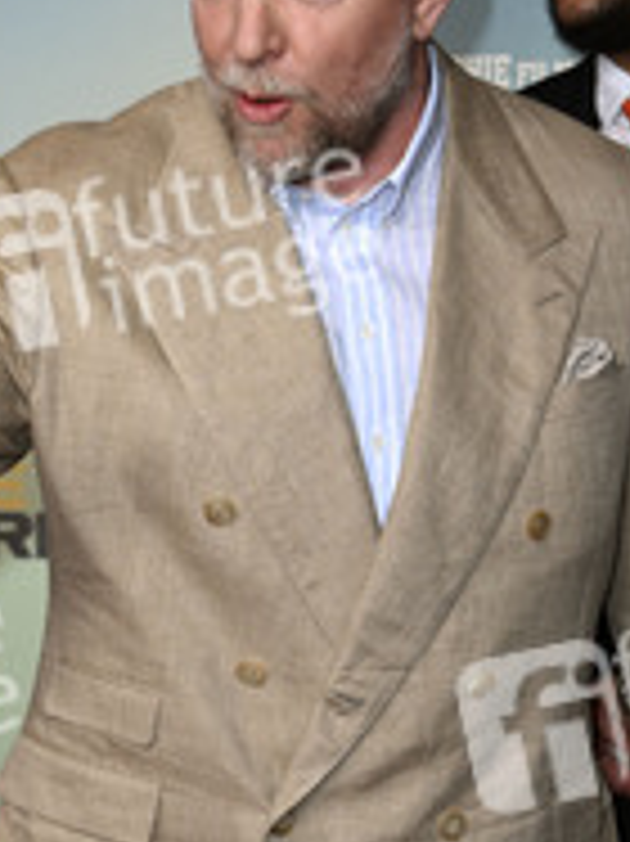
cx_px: 279
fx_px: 3596
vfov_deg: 13.3
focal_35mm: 148
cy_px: 482
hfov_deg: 10.0
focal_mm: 72
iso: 1250
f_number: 5.6
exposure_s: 1/250
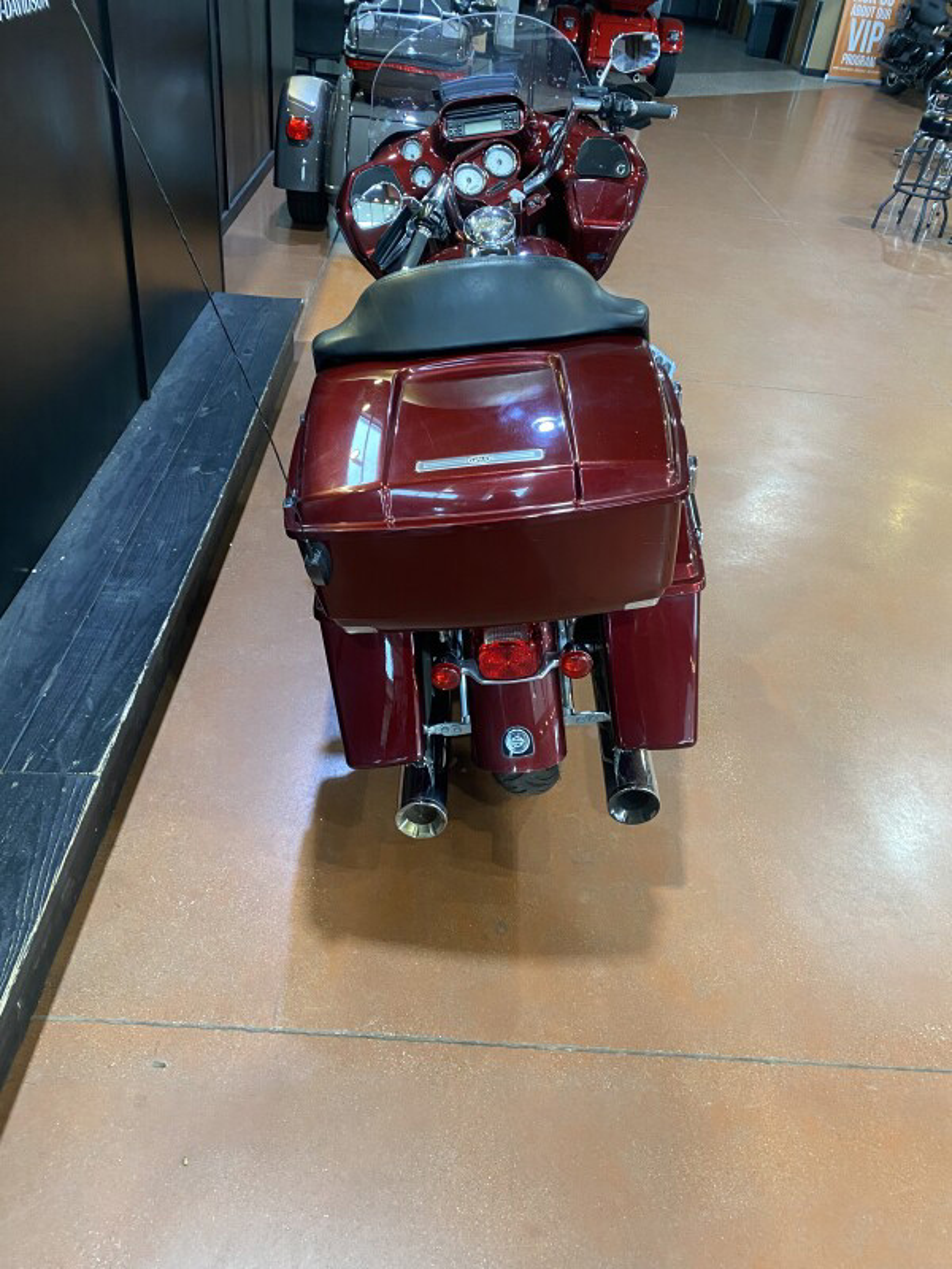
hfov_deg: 53.1
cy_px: 634
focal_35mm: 26
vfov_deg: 67.3
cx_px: 476
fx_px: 953
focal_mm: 4.25
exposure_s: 1/60
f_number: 1.8
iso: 320
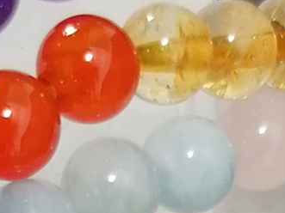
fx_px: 1613
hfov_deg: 10.1
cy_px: 659
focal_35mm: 196
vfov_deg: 6.8
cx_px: 189
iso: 100
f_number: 1.8
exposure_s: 1/100
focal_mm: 4.75
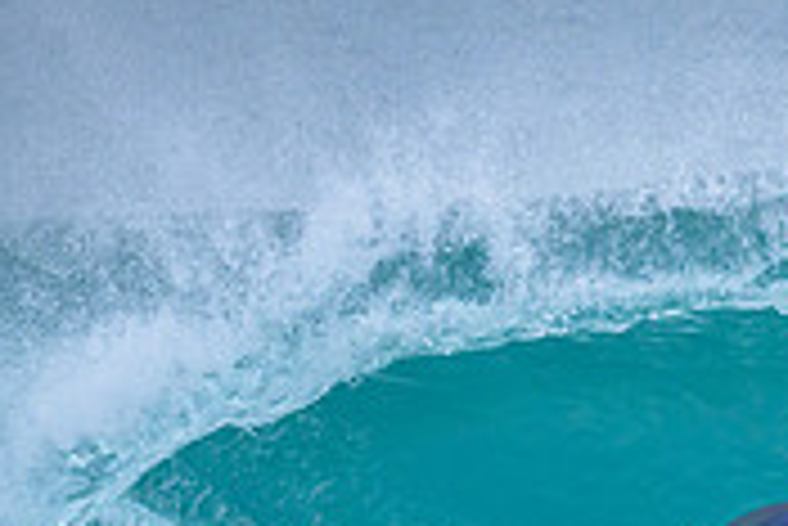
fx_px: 58140
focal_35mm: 2654
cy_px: 632
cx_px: 901
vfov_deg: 0.5
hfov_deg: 0.8
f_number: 6.3
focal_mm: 800
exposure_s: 1/2000
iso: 1800
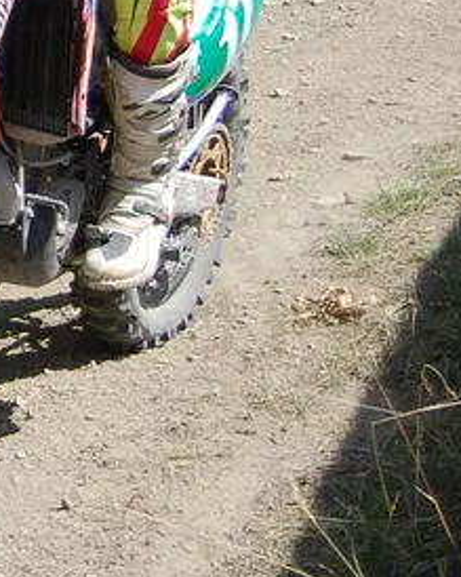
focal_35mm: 197
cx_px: -516
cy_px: -80
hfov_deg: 7.5
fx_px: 3362
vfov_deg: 9.7
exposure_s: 1/1000
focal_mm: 32
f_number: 4.5
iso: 220
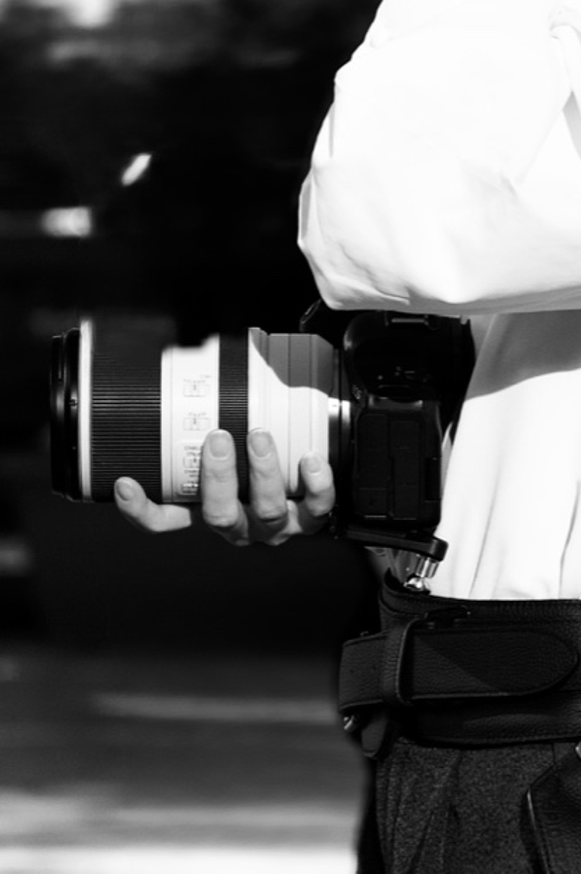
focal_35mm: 226
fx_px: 5480
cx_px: 607
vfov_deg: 9.1
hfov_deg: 6.0
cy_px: 694
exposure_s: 1/200
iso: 640
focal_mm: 59
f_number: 2.8
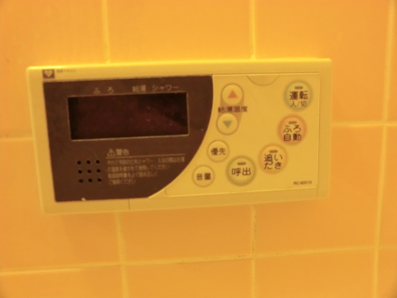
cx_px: 198
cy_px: 149
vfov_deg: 48.2
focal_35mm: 29
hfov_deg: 61.7
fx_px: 333
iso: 800
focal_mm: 5.2
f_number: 3.5
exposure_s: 1/25
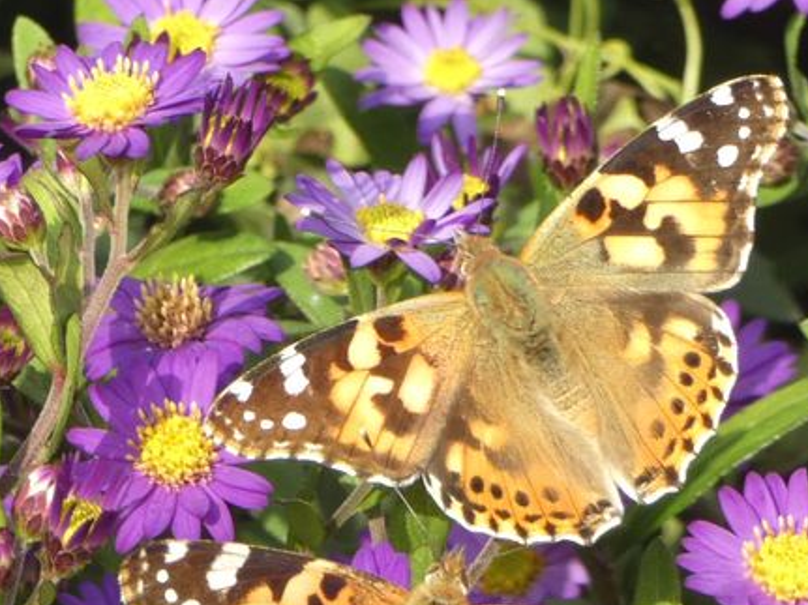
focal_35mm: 576
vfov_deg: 2.6
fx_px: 13441
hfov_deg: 3.4
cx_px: 526
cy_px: 476
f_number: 5.5
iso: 100
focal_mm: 52.2
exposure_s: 1/80
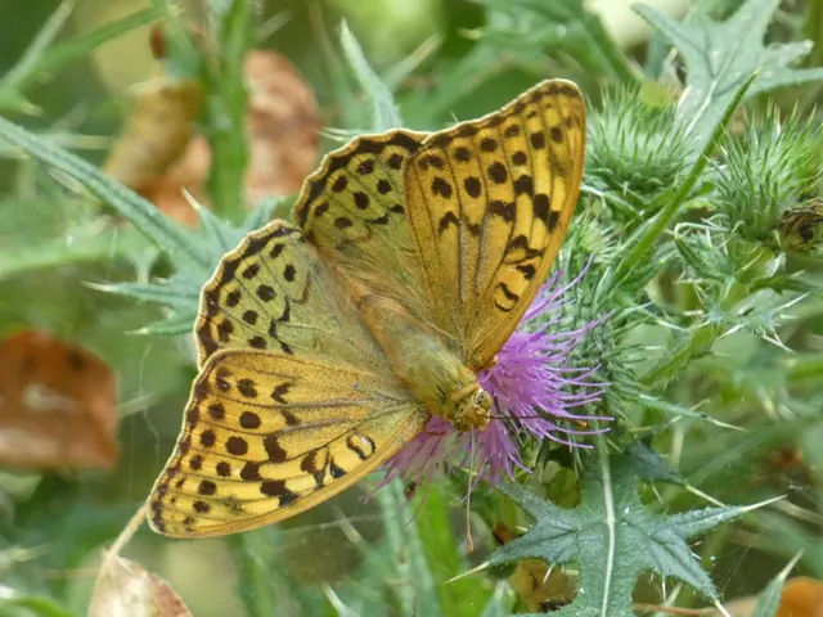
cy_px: 308
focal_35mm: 515
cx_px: 412
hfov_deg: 3.8
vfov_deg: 2.9
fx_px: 12244
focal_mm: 92.3
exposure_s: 1/100
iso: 400
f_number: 5.6
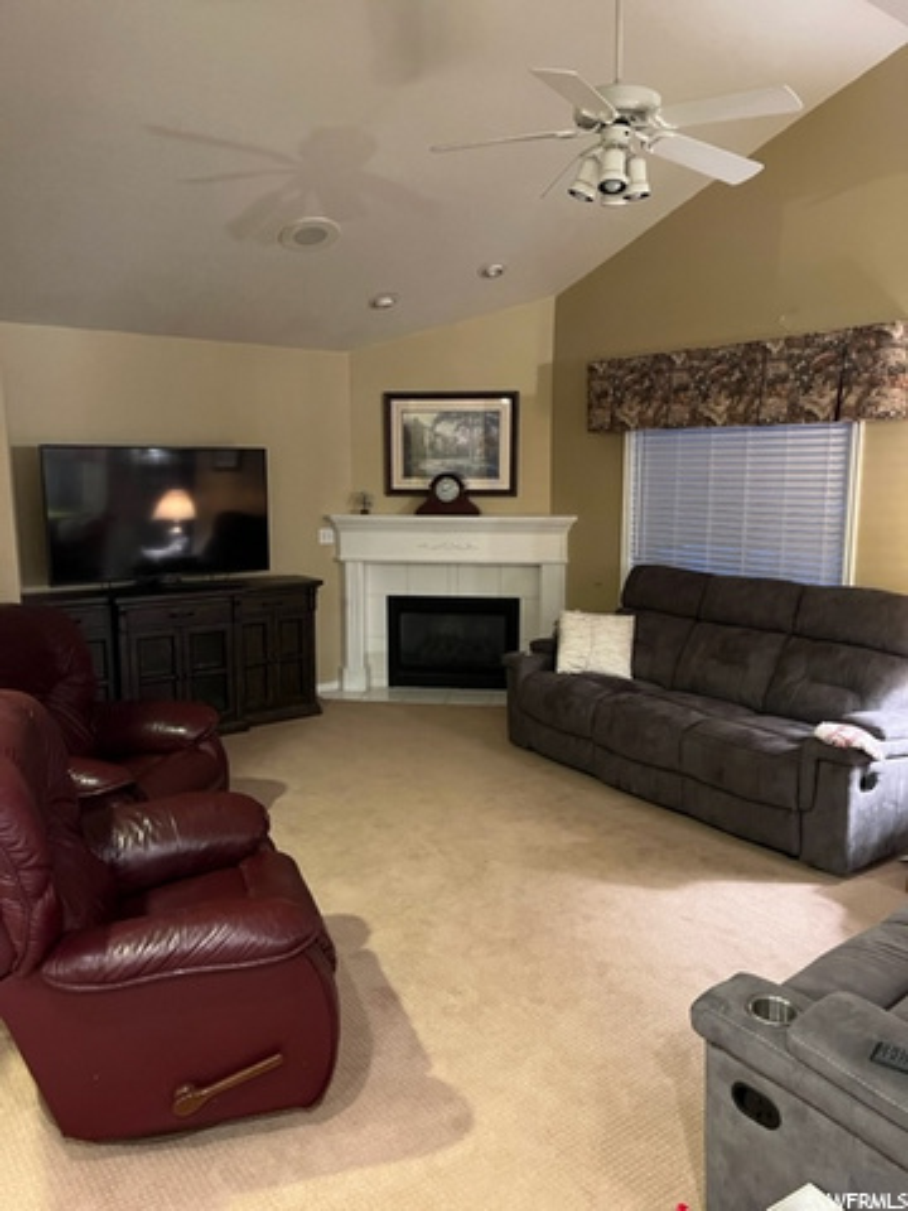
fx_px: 909
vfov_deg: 67.3
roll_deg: +0.0
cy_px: 606
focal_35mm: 26
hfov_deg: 53.1
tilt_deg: -10.1
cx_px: 454
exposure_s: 1/30
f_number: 1.6
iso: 500
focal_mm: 5.1
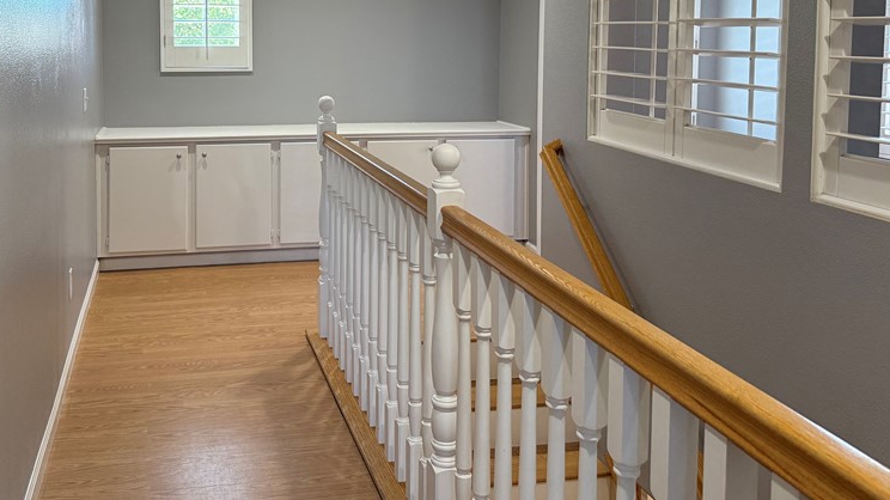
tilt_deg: -3.0
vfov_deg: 31.6
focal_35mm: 36
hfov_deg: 54.4
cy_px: 74
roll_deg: -0.2
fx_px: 849
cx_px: 310
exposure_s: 1/120
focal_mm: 6.76
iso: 320
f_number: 1.78
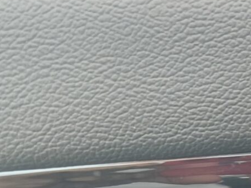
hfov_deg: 14.4
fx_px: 943
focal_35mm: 130
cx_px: 344
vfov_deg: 9.8
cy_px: 478
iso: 1250
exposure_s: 1/25
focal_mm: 5.35
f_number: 1.7
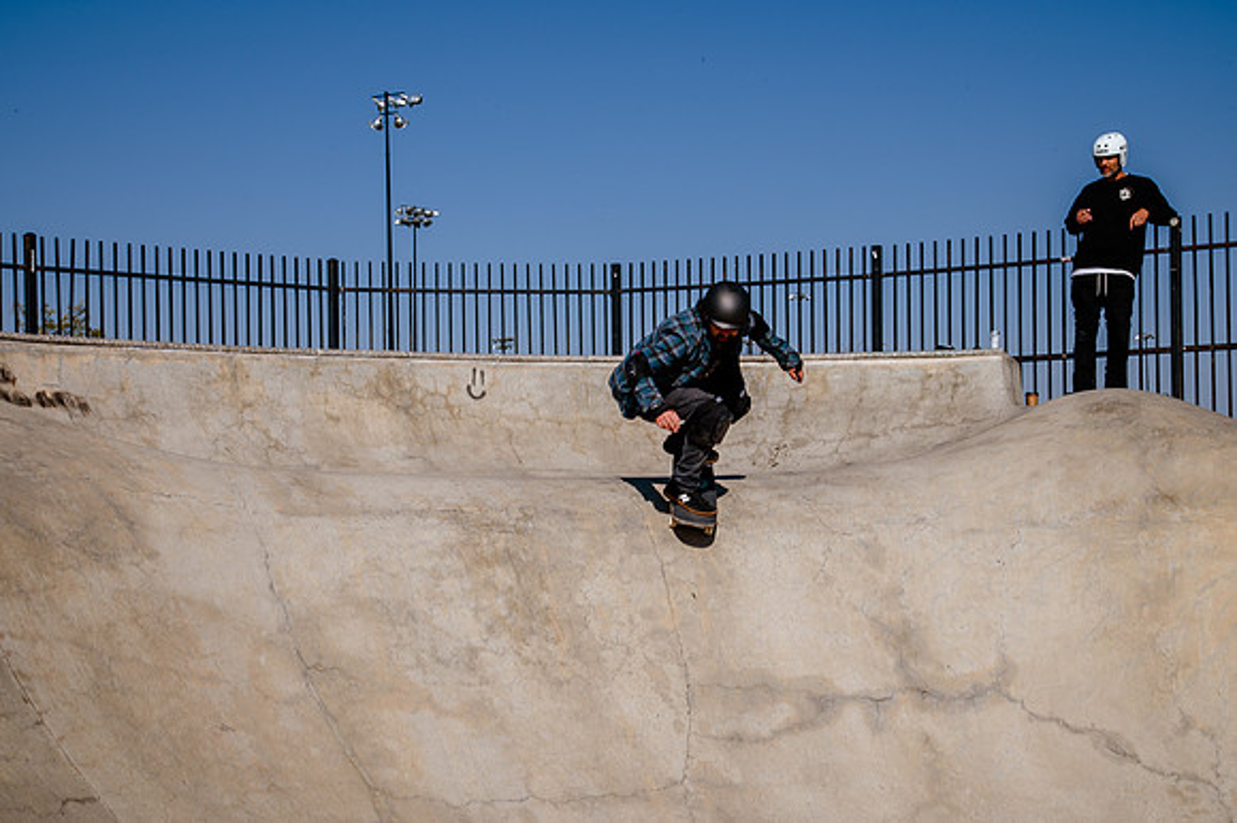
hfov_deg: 35.1
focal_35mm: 57
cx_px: 606
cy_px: 411
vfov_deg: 23.8
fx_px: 1954
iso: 125
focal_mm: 55
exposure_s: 1/80
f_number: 22
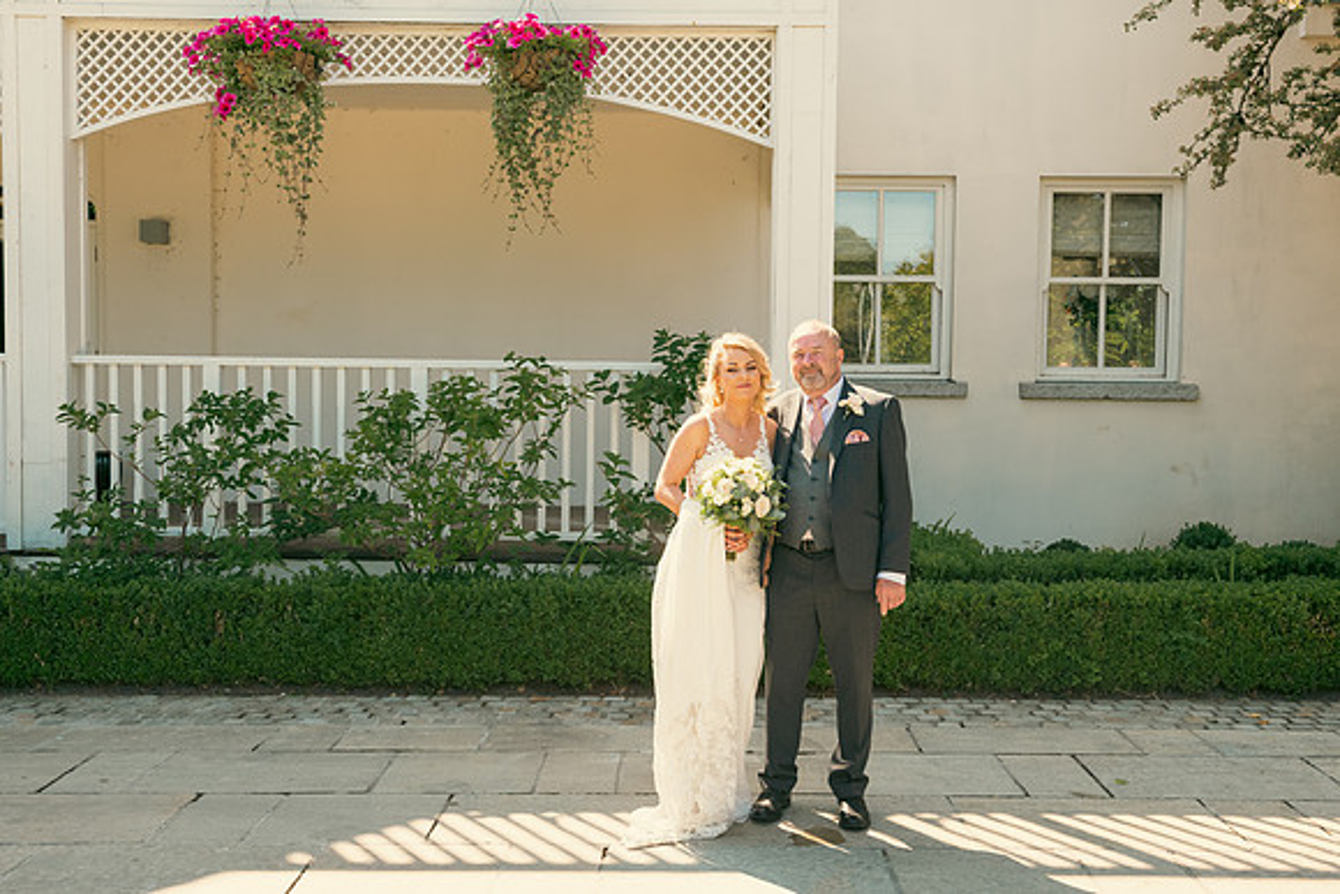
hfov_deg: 48.4
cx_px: 670
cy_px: 447
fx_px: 1489
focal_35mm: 40
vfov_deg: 33.4
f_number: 7.1
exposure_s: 1/250
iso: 250
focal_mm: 40
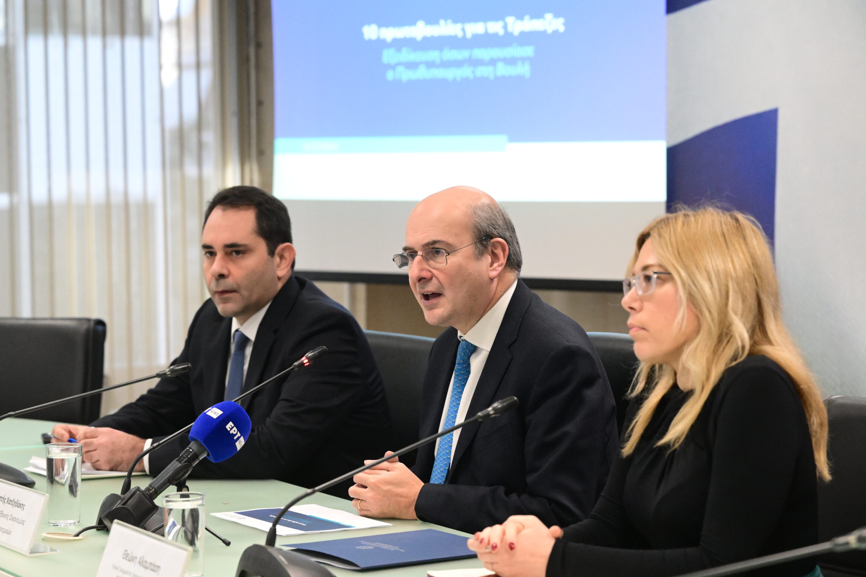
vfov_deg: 13.2
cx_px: 445
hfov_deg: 19.6
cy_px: 287
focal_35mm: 104
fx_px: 2502
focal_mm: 94
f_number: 4.5
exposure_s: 1/400
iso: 6400
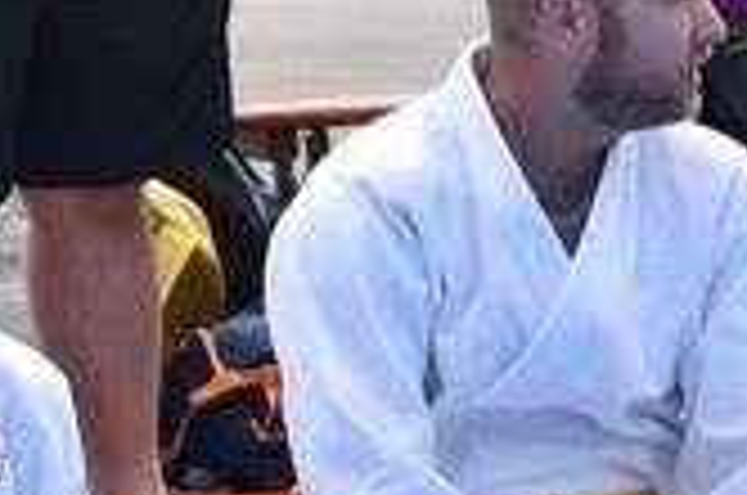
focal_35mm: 464
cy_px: 83
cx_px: 1431
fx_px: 9609
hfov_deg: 4.4
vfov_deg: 2.9
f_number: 4
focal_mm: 50
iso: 100
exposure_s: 1/500
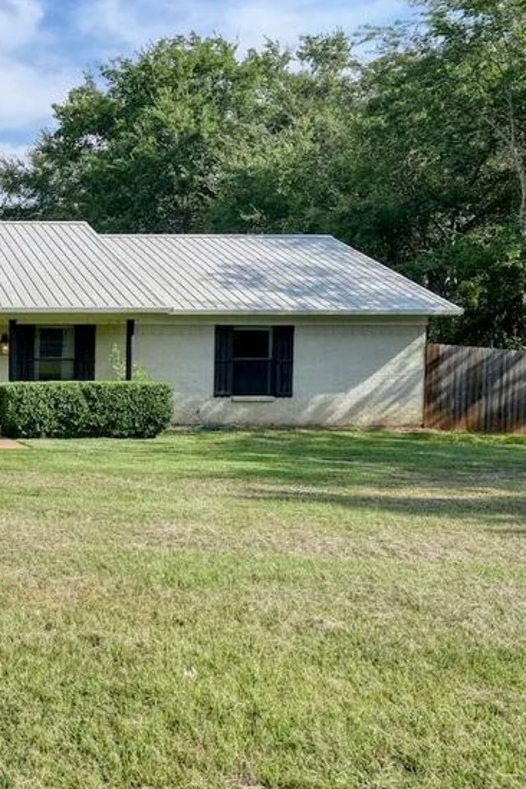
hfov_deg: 26.8
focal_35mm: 41
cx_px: -180
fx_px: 899
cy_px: 377
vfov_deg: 47.4
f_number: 7.1
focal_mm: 22
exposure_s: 1/320
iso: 200
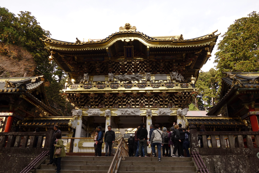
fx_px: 201
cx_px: 130
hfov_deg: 65.5
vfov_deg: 46.4
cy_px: 86
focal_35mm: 28
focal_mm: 10.4
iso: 125
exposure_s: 1/125
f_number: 5.6
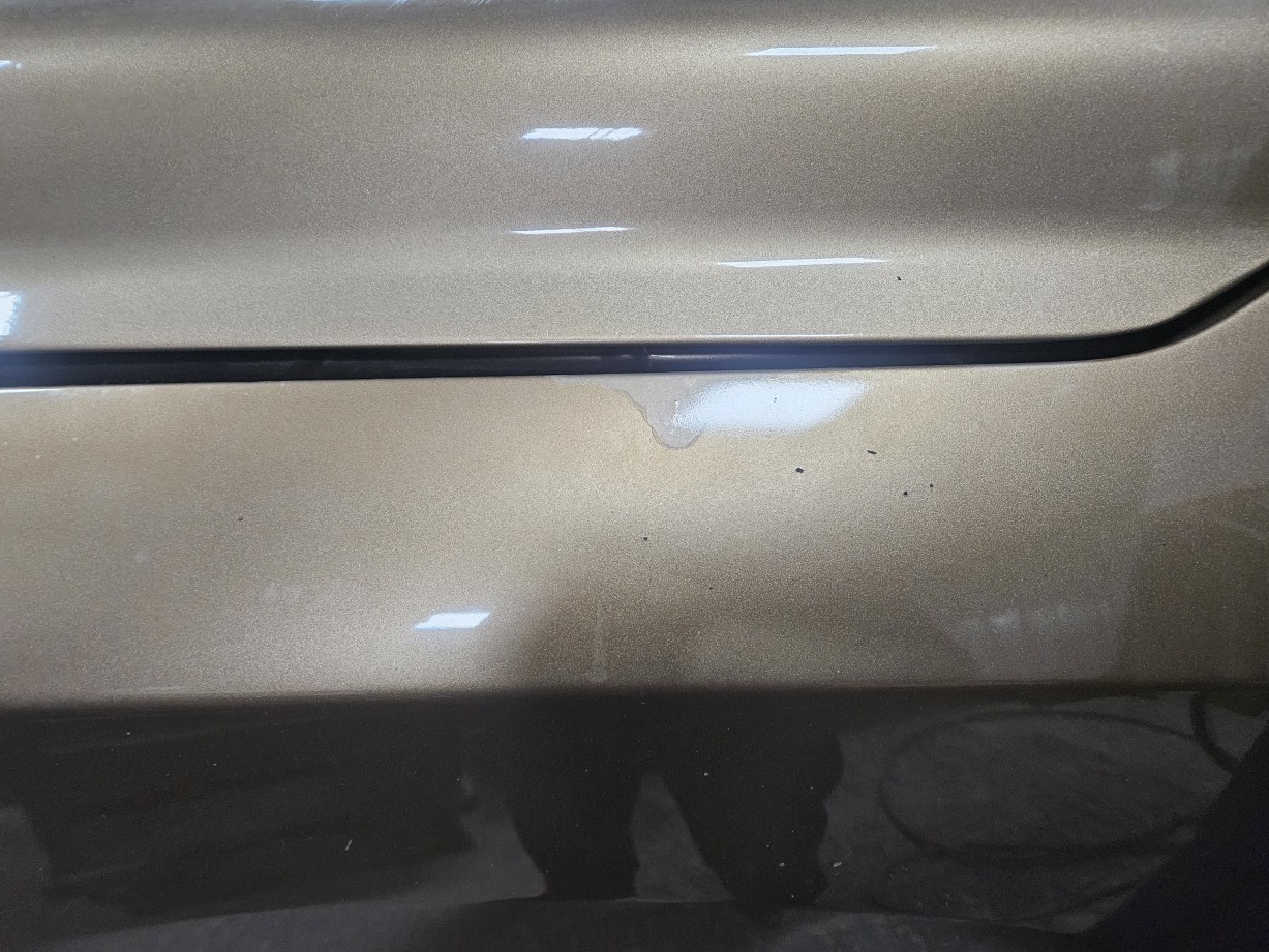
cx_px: 616
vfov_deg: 56.8
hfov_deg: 71.6
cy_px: 495
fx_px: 880
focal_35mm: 24
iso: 800
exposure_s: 1/120
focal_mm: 5.4
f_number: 1.8
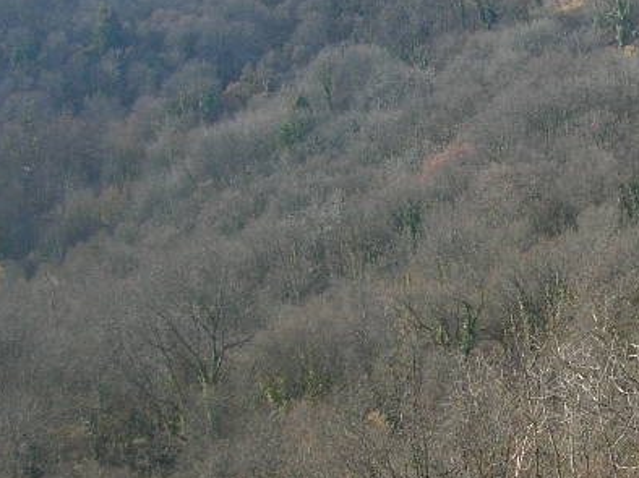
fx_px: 1679
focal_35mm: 91
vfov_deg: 16.2
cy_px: 253
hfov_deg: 21.0
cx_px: 592
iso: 50
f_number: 2.8
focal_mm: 5.8
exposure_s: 1/362
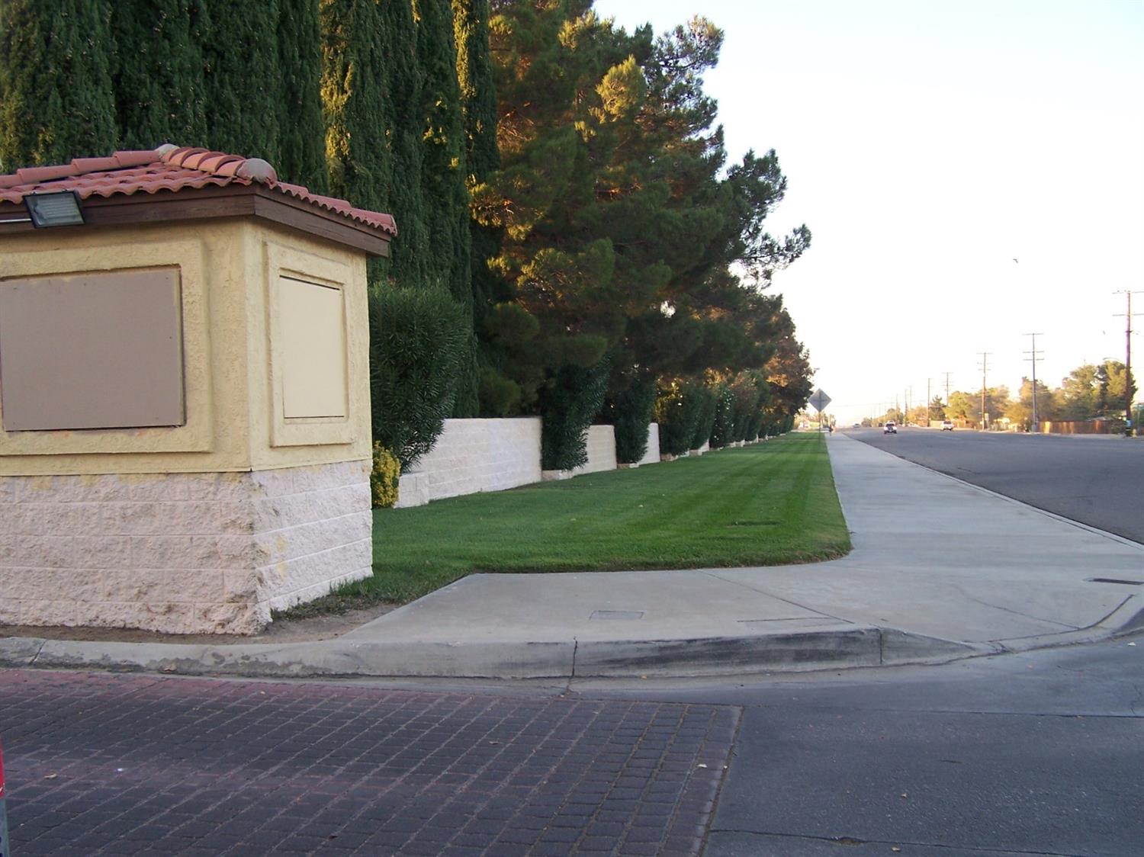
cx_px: 572
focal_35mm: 38
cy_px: 428
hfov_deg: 49.0
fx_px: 1255
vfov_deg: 37.7
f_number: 2.8
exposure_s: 1/90
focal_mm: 6.3
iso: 80
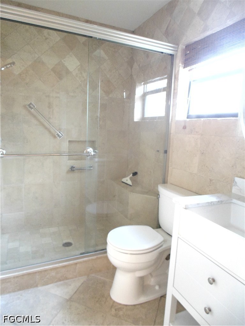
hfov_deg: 61.1
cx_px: 122
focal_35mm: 22
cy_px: 163
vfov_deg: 76.4
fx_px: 208
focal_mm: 4
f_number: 3.1
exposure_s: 1/10
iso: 400
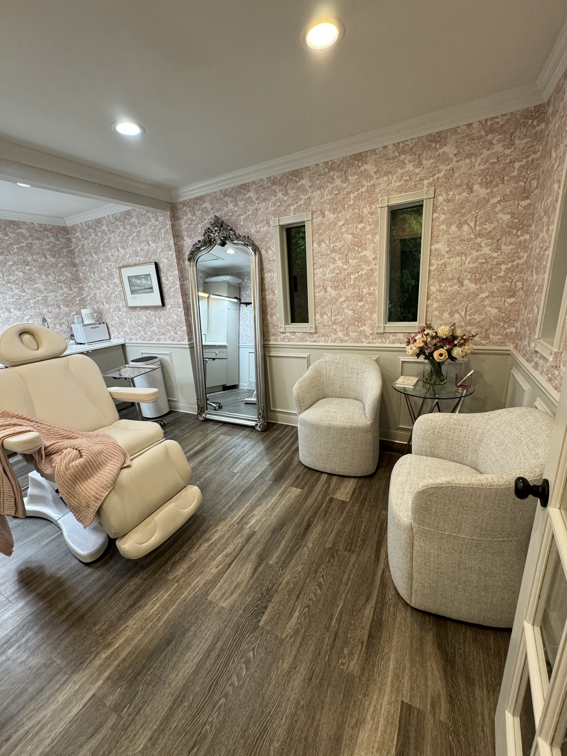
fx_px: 306
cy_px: 378
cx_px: 284
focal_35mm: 14
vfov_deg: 102.1
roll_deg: +4.5
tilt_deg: -15.5
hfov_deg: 85.7
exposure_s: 1/120
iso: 320
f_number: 2.2
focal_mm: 2.22
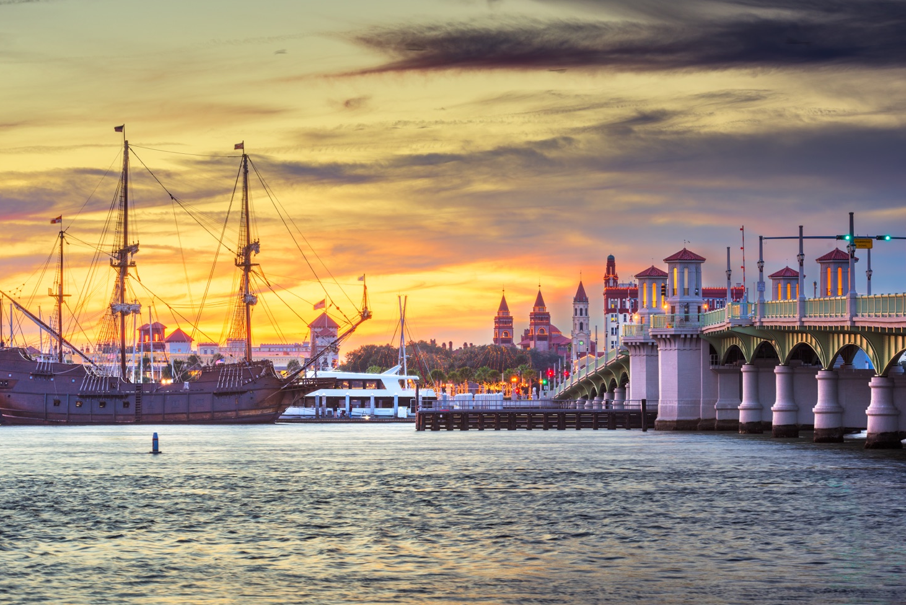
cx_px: 440
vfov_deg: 13.2
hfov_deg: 19.6
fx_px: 2618
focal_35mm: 104
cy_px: 307
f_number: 11
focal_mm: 95
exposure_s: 1
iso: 100
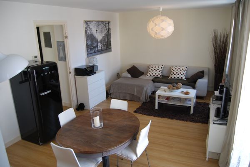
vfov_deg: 48.1
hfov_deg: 67.3
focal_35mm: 27
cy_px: 84
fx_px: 188
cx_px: 125
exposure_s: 1/30
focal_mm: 18
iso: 220
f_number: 3.5
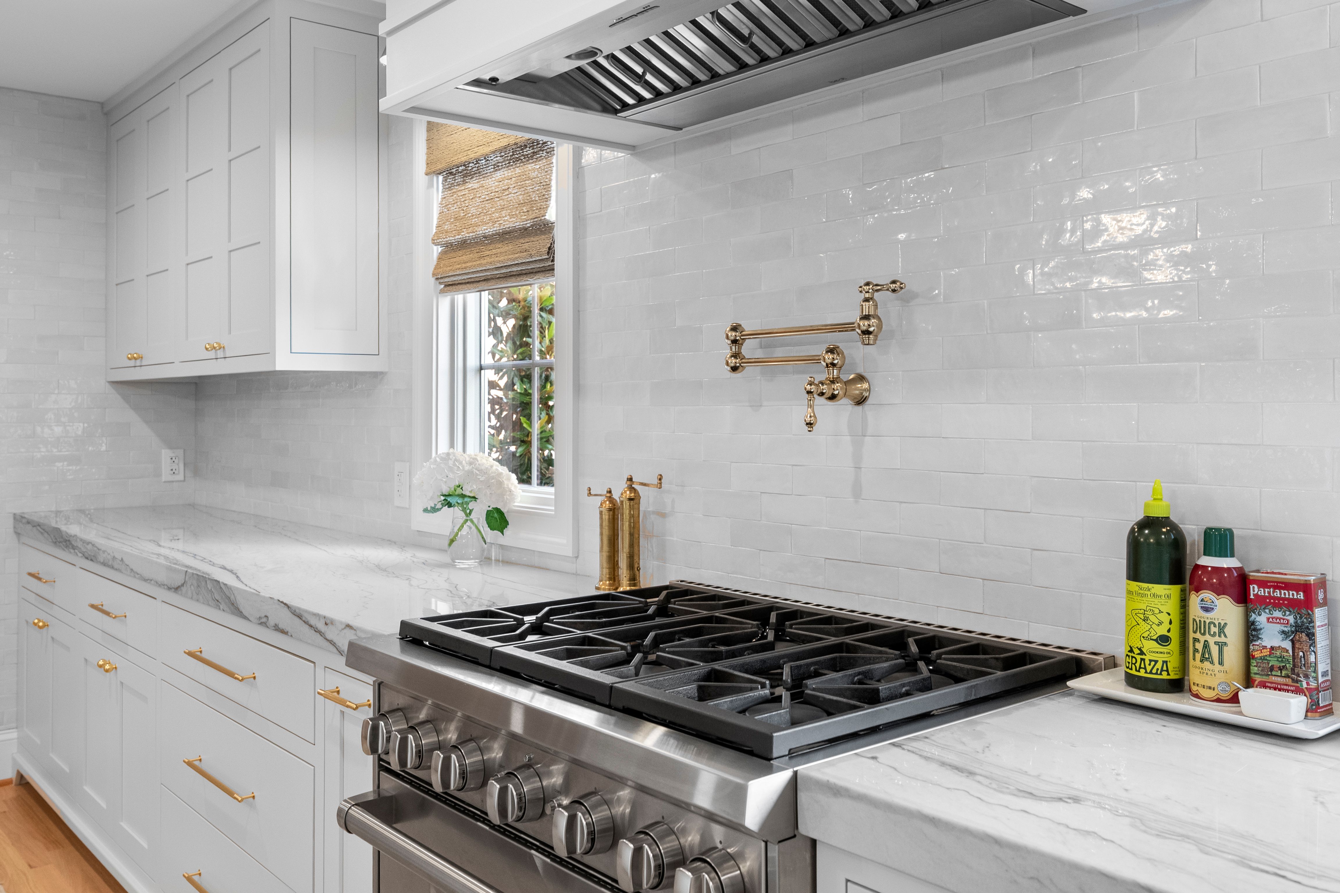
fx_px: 1117
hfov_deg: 61.9
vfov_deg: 43.6
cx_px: 670
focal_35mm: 30
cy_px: 446
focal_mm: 20
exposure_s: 1/25
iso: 1250
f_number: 5
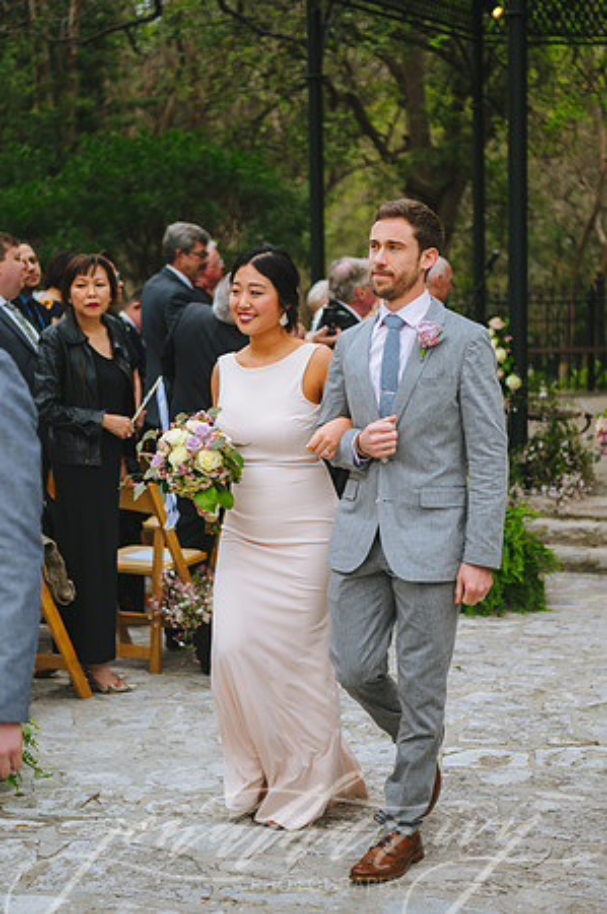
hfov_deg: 19.4
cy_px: 457
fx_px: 1774
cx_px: 304
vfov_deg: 28.9
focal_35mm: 70
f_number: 2.8
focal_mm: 70
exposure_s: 1/1600
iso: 400
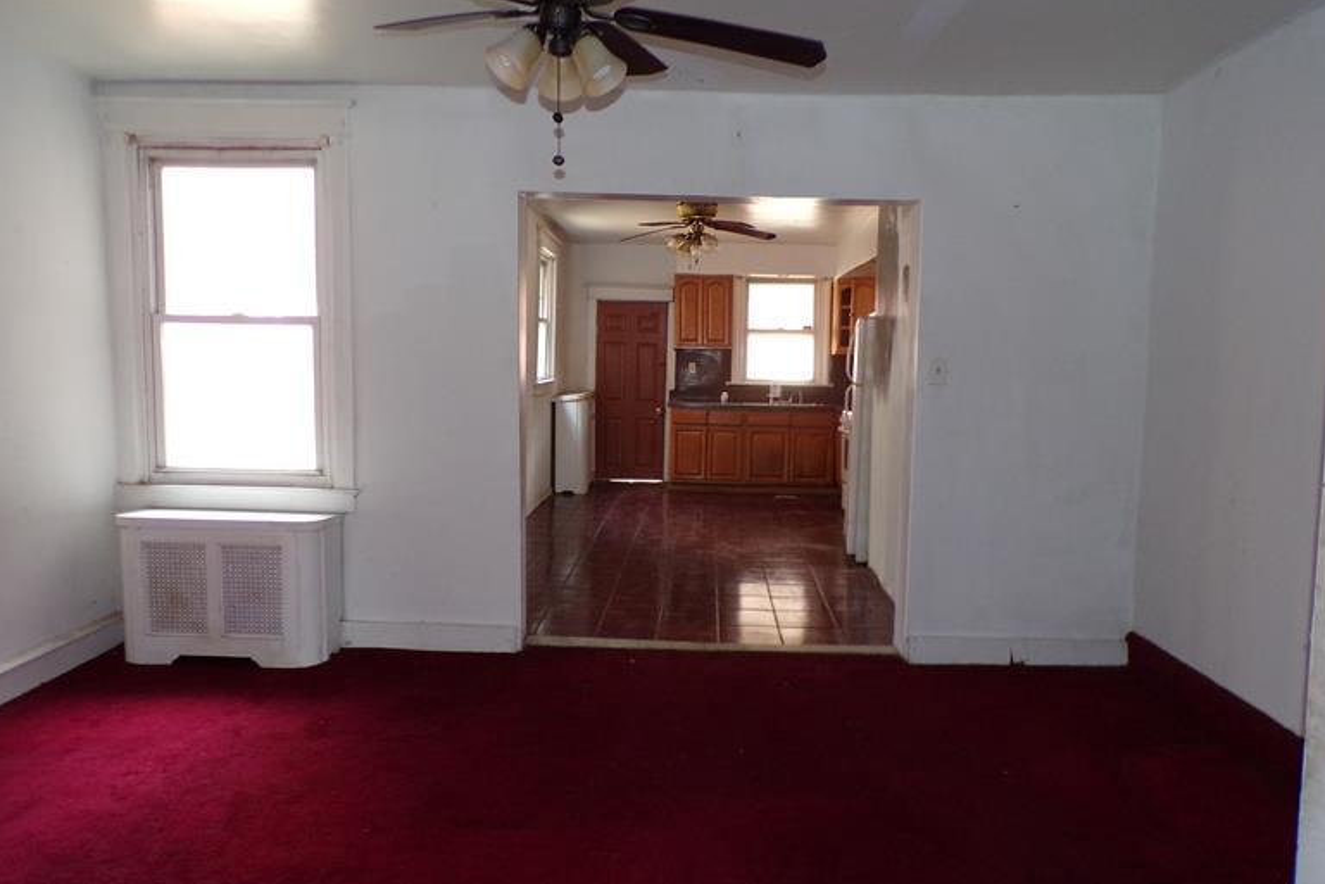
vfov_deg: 49.6
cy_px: 447
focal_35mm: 26
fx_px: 957
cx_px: 676
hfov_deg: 69.4
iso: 200
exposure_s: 1/34
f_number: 3
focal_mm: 4.3
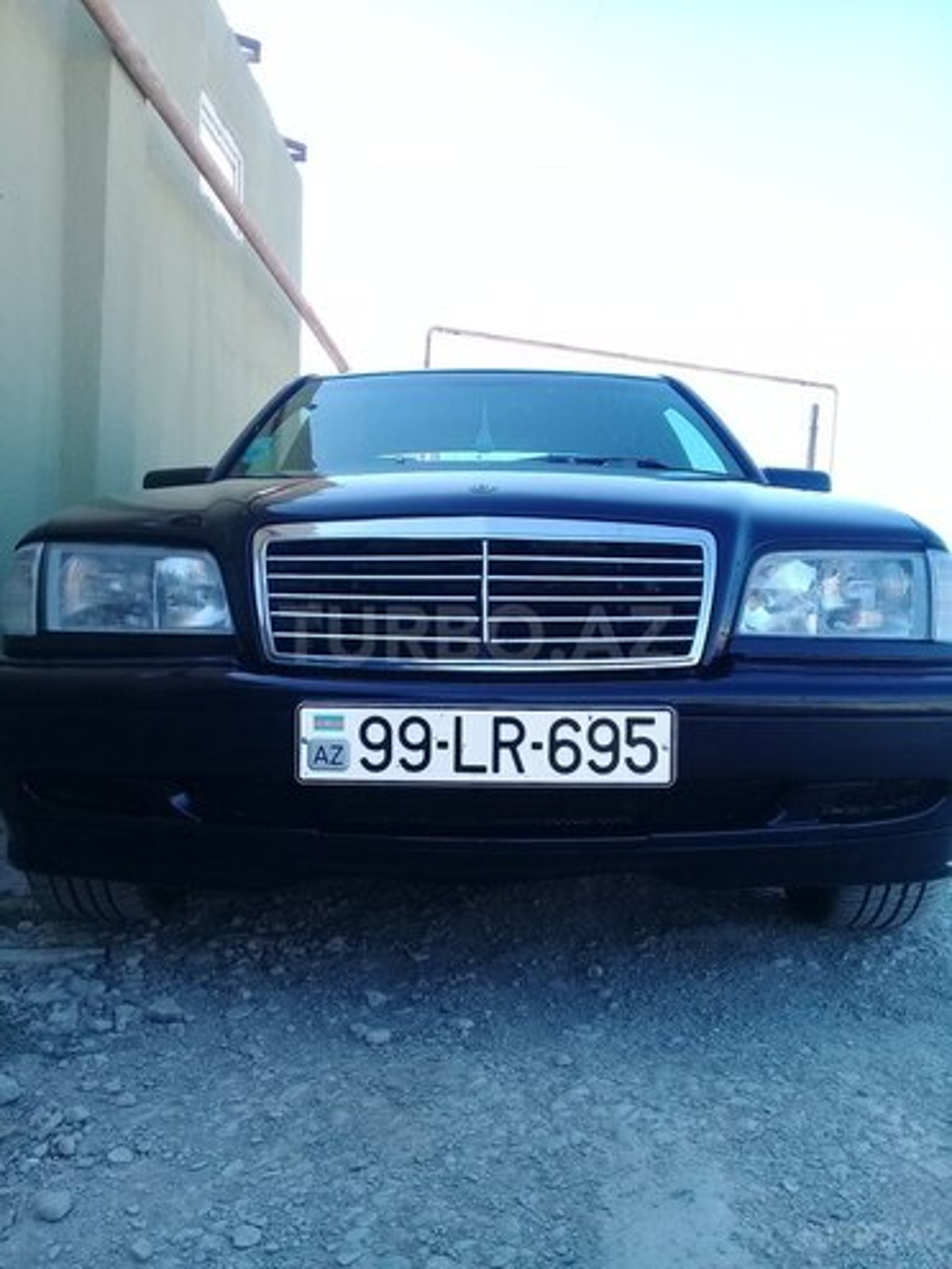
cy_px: 634
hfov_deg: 45.4
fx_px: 1137
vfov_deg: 58.4
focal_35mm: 31
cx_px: 476
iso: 64
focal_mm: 3.3
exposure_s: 1/381
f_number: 2.2
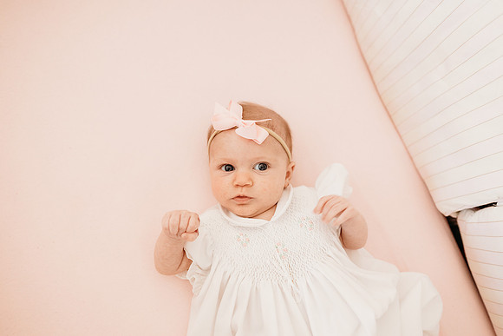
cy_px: 168
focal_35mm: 24
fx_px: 335
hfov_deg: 73.7
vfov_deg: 53.2
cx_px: 252
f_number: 2.8
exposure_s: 1/100
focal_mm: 24
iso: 1600
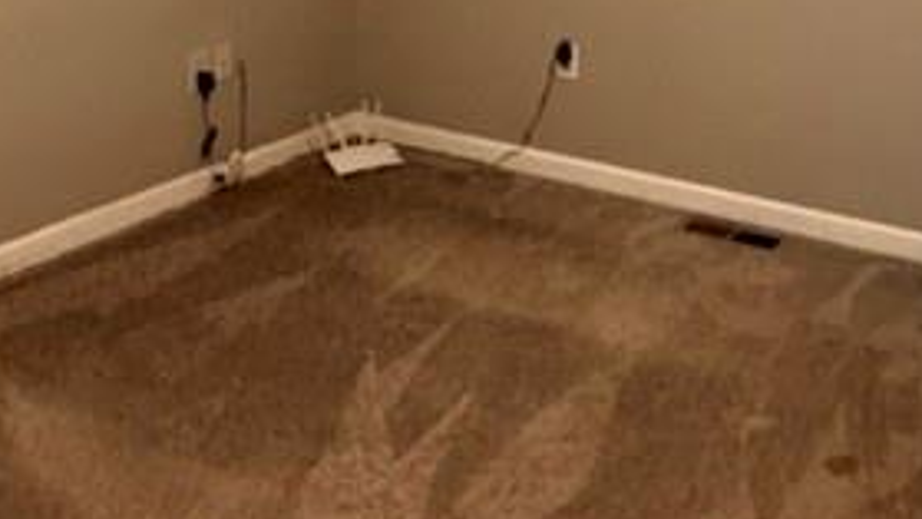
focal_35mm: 56
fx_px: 1369
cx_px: 701
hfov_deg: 36.3
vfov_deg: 19.6
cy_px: -179
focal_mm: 2.22
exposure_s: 1/60
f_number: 2.2
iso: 640
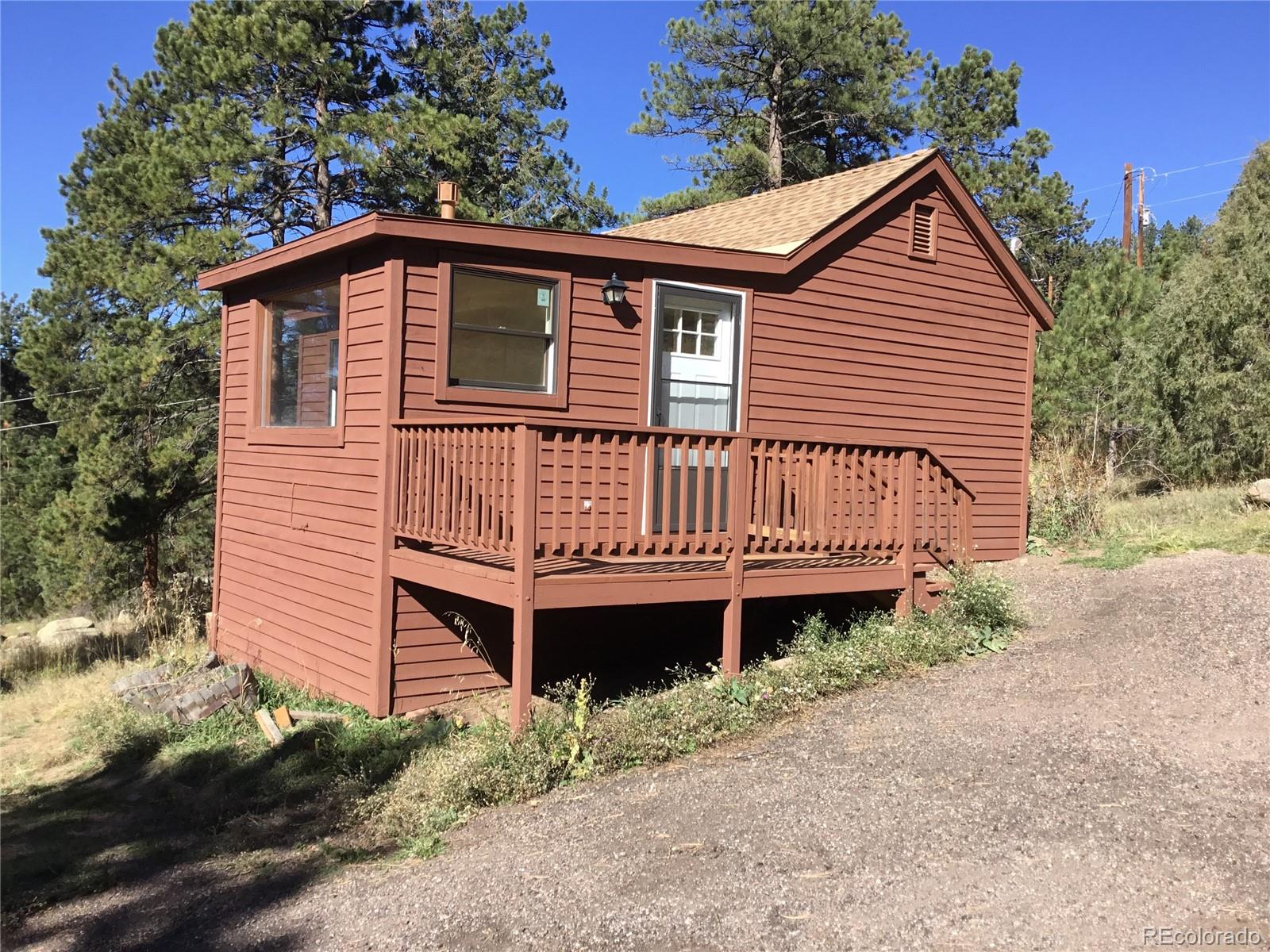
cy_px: 476
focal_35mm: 31
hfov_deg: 58.4
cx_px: 635
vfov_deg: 45.4
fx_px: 1137
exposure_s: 1/741
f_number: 2.4
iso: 25
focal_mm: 3.3
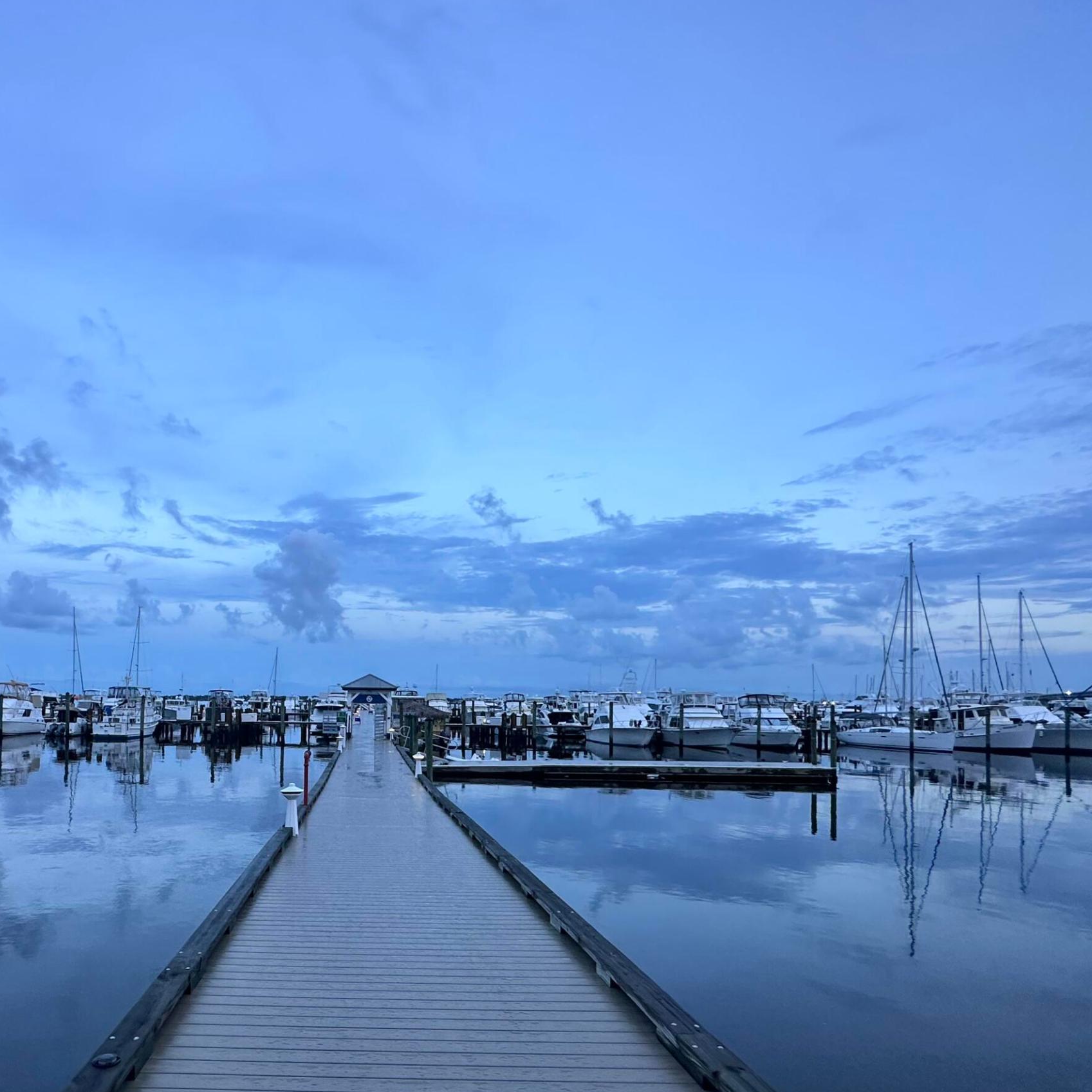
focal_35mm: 21
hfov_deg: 69.7
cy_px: 689
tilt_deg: +0.7
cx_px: 349
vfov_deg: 70.9
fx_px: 749
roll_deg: -1.0
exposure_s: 1/99
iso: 160
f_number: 2.2
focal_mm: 2.22
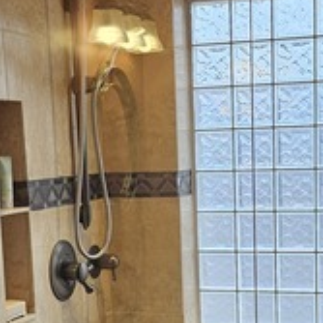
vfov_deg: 21.0
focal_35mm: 81
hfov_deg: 21.3
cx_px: 203
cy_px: 287
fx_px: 855
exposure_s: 1/120
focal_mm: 5.4
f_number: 1.8
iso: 50
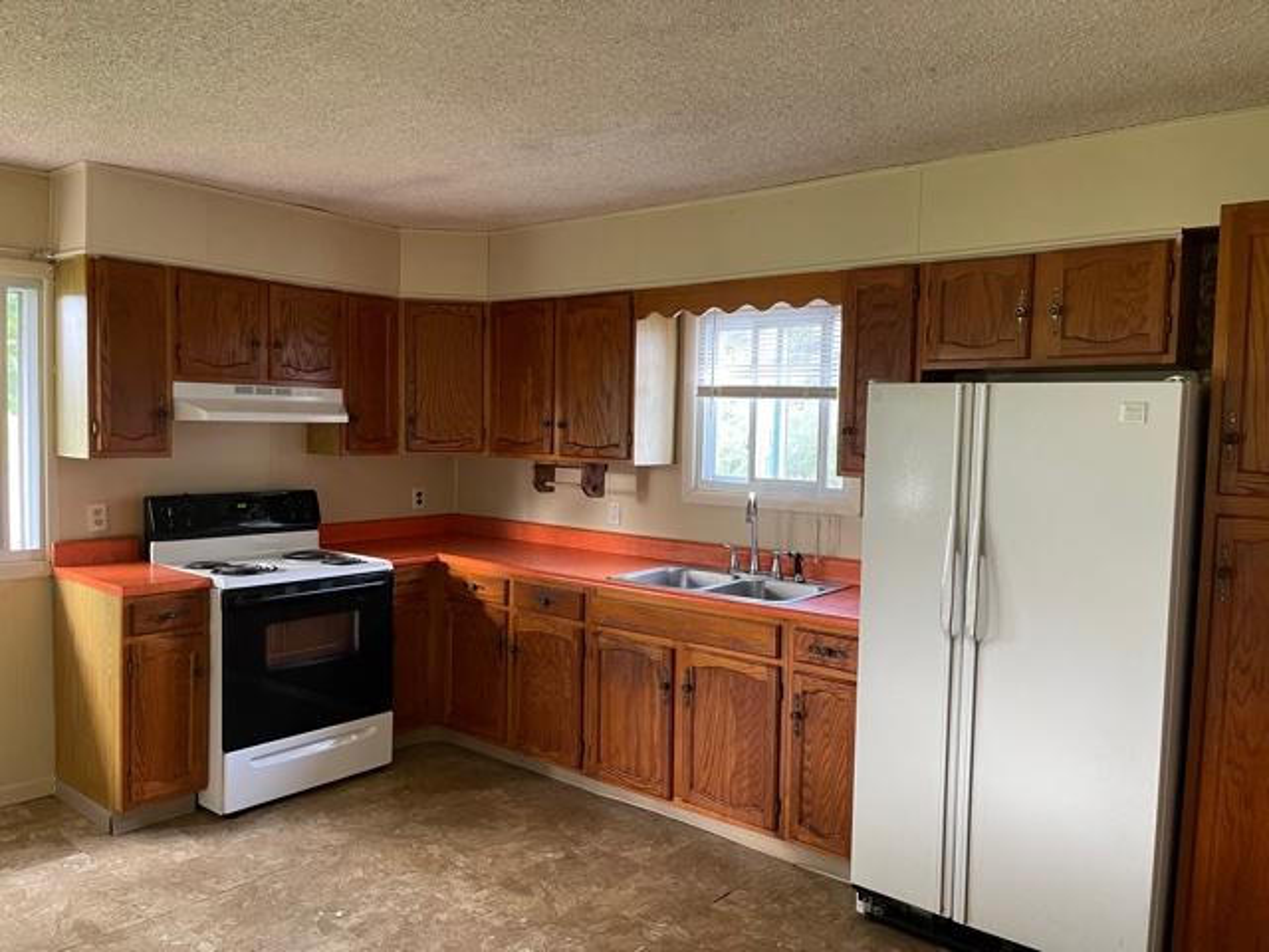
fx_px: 953
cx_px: 634
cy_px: 476
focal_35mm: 26
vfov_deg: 53.1
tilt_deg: -3.0
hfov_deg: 67.3
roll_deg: -1.2
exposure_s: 1/60
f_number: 1.6
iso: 400
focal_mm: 5.1
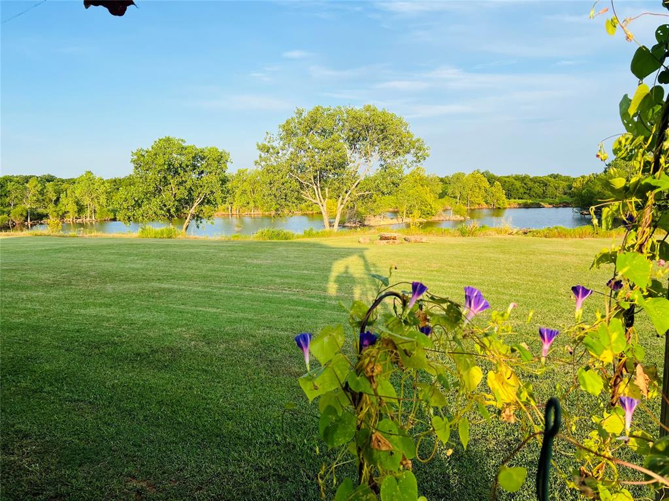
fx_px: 502
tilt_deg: -7.1
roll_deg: +2.0
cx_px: 334
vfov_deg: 53.1
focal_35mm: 26
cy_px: 250
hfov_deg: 67.3
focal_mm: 5.7
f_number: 1.5
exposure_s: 1/1575
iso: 50
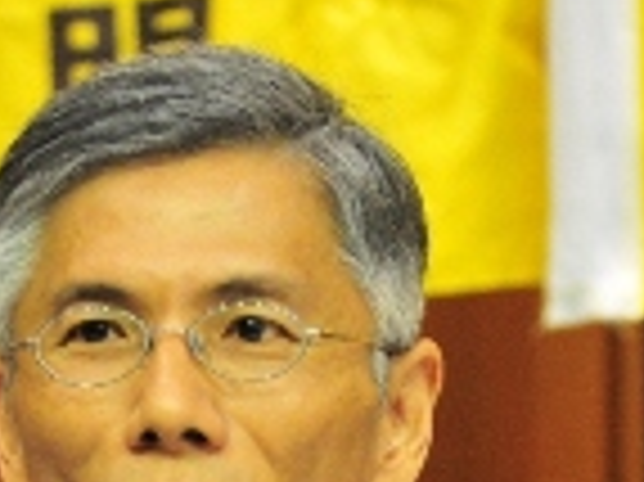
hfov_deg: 4.4
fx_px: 8383
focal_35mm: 451
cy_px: 795
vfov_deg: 3.3
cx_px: 189
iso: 1600
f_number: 2.8
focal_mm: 70
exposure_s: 1/100
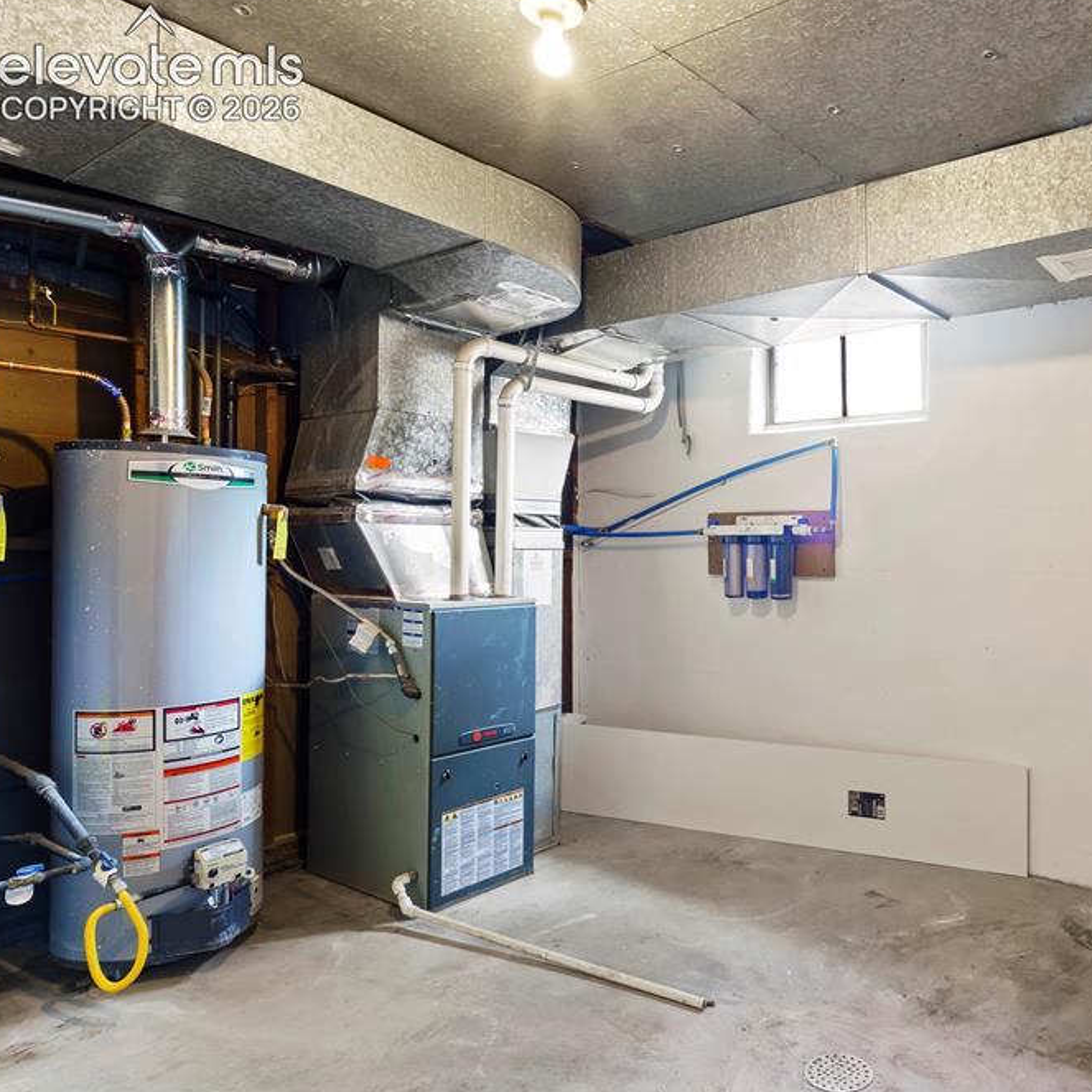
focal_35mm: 21
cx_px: 825
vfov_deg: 72.1
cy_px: 537
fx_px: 749
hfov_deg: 67.3
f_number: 11
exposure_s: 6
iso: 100
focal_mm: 16
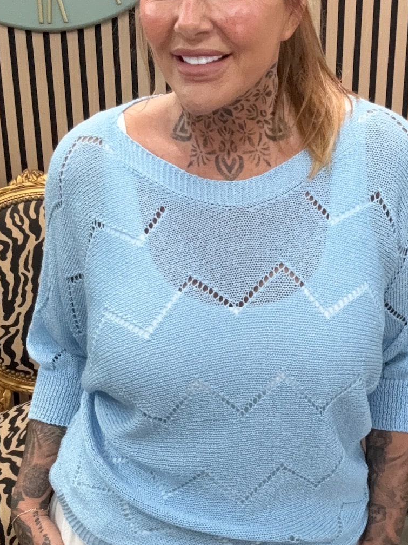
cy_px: 334
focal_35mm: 61
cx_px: 211
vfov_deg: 31.6
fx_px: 959
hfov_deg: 24.0
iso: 100
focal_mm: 2.69
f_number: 1.9
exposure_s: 1/50
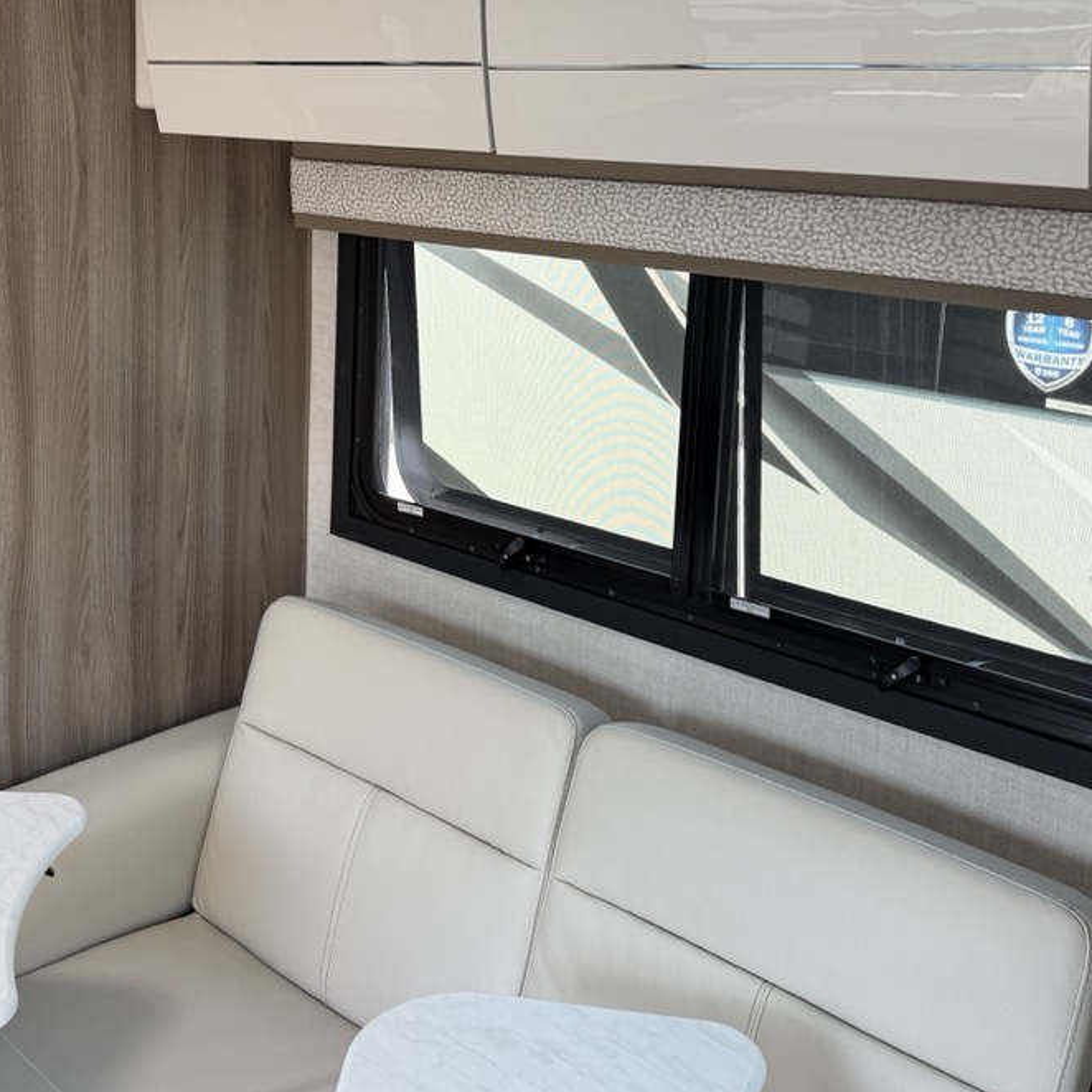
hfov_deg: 40.2
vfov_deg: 40.4
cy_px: 369
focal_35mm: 41
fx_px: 1463
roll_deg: -2.0
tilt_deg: -9.1
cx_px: 327
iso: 80
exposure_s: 1/139
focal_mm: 6.76
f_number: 1.78
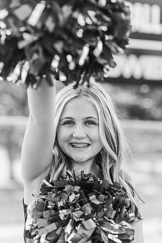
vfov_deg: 23.9
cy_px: 122
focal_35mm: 85
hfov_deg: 16.1
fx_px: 574
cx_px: 81
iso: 200
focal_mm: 85
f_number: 2.8
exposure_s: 1/500
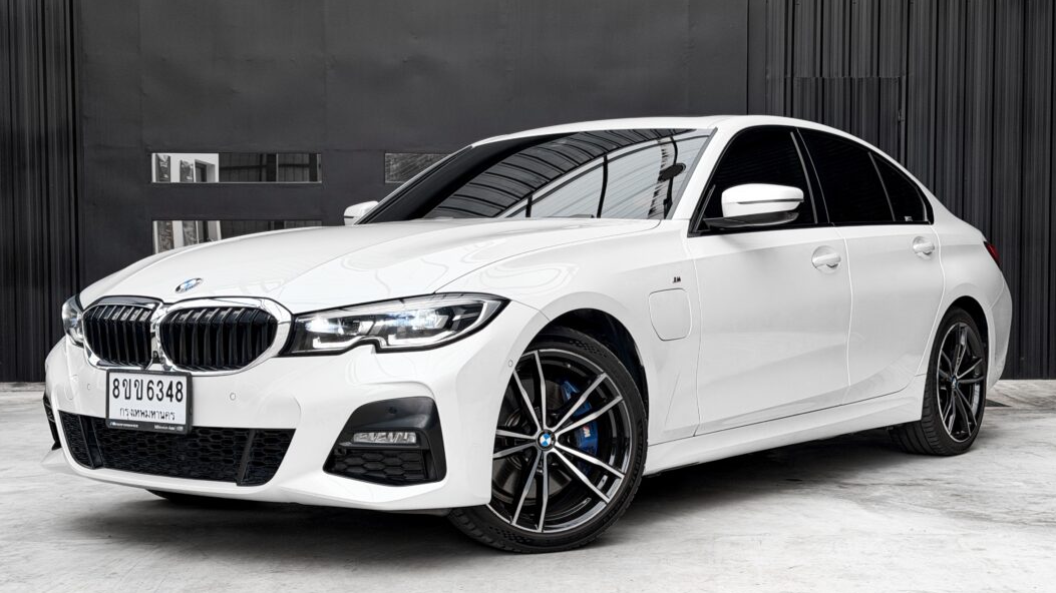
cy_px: 318
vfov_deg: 22.6
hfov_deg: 39.2
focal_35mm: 53
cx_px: 527
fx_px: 1484
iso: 64
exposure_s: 1/690
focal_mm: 6.76
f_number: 1.8
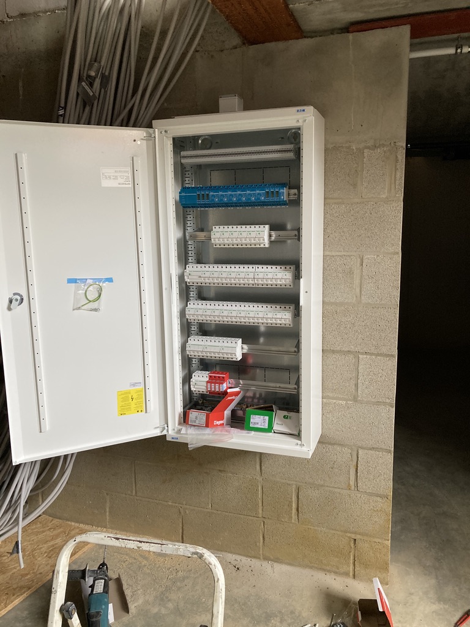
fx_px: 507
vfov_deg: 63.4
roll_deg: +0.0
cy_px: 314
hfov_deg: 49.7
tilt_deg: -9.2
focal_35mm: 28
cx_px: 235
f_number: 1.8
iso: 125
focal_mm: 3.99
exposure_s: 1/60
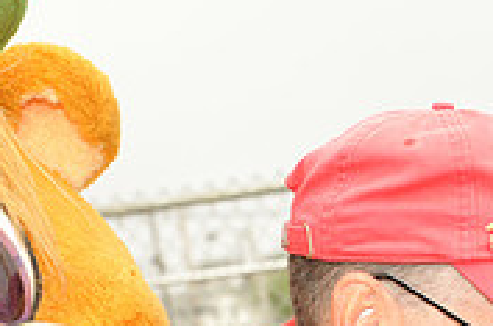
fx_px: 3141
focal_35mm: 230
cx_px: 142
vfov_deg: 5.9
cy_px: 457
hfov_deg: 9.0
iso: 400
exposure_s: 1/250
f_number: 8
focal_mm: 70
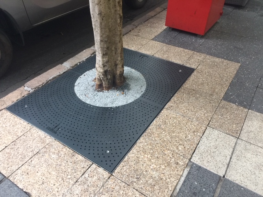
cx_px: 132
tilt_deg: -39.8
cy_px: 98
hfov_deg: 61.7
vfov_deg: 48.2
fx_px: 220
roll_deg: -2.2
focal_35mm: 29
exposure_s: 1/33
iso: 64
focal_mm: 4.15
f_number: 2.2
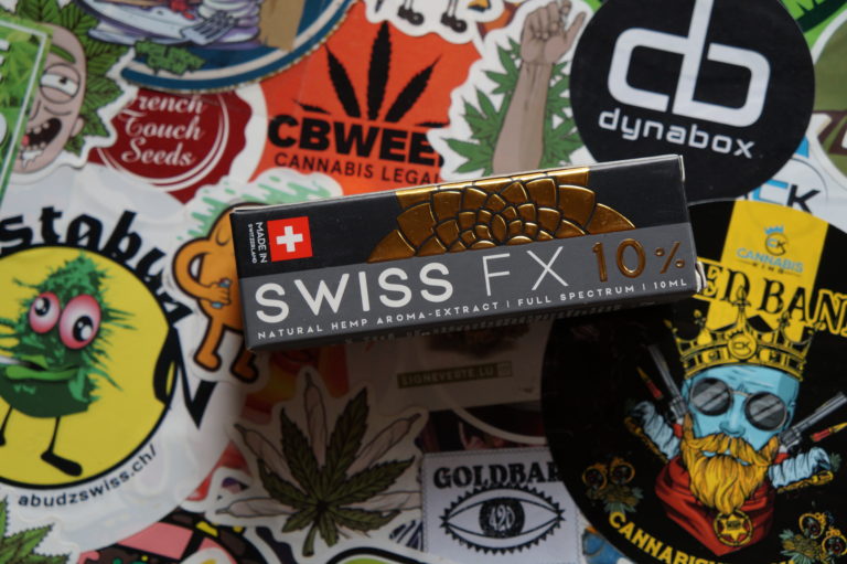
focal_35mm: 52
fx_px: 1234
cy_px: 282
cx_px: 424
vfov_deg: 25.7
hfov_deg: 37.9
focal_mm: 35
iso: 400
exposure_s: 1/160
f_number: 5
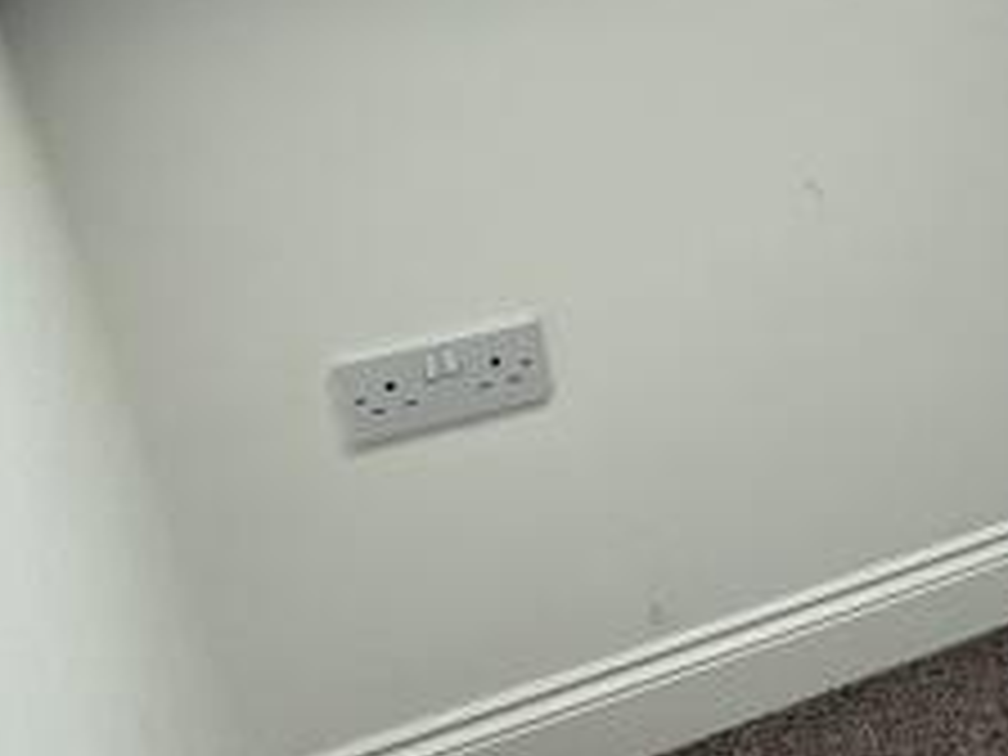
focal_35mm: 64
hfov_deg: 17.5
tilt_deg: -14.3
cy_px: -99
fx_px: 1864
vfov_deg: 21.6
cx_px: 2156
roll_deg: -0.6
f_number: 2.2
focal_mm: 2.22
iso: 64
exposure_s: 1/112
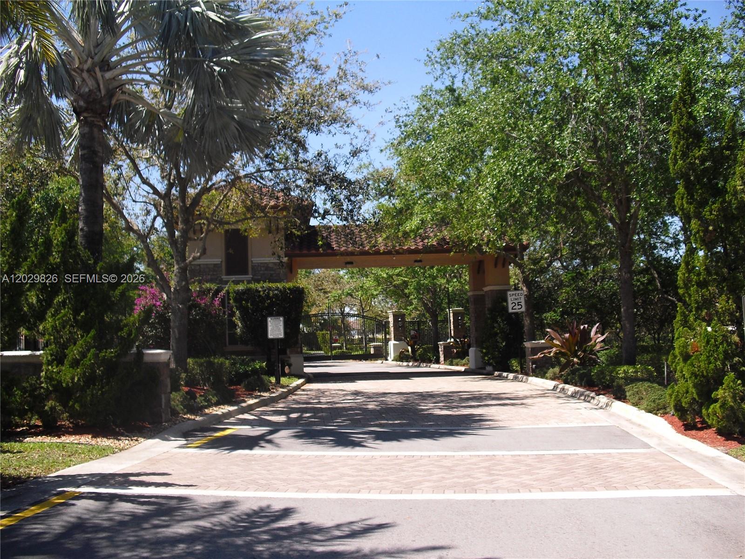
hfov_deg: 51.4
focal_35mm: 36
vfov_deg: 39.7
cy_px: 280
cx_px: 372
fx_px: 775
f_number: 7.8
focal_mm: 6.3
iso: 100
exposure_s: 1/125
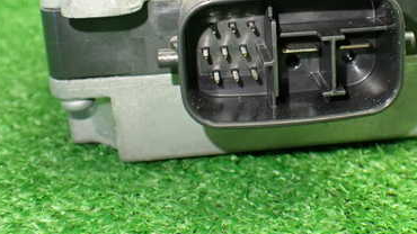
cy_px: 18
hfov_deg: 38.6
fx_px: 586
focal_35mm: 53
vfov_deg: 22.0
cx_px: 286
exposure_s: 1/100
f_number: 2.3
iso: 800
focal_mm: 5.4
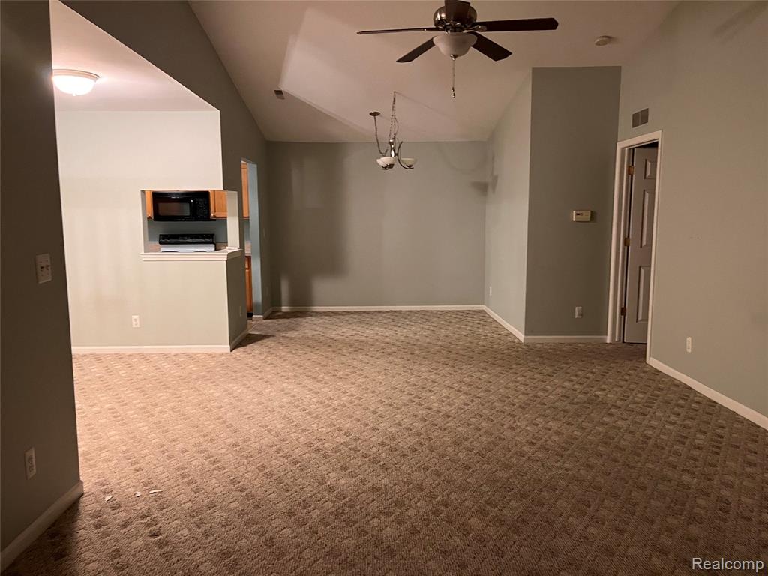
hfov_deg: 67.3
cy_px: 288
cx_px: 384
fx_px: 577
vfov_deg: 53.1
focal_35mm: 26
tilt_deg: -6.7
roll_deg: +0.3
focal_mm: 5.1
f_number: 1.6
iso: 500
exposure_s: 1/40
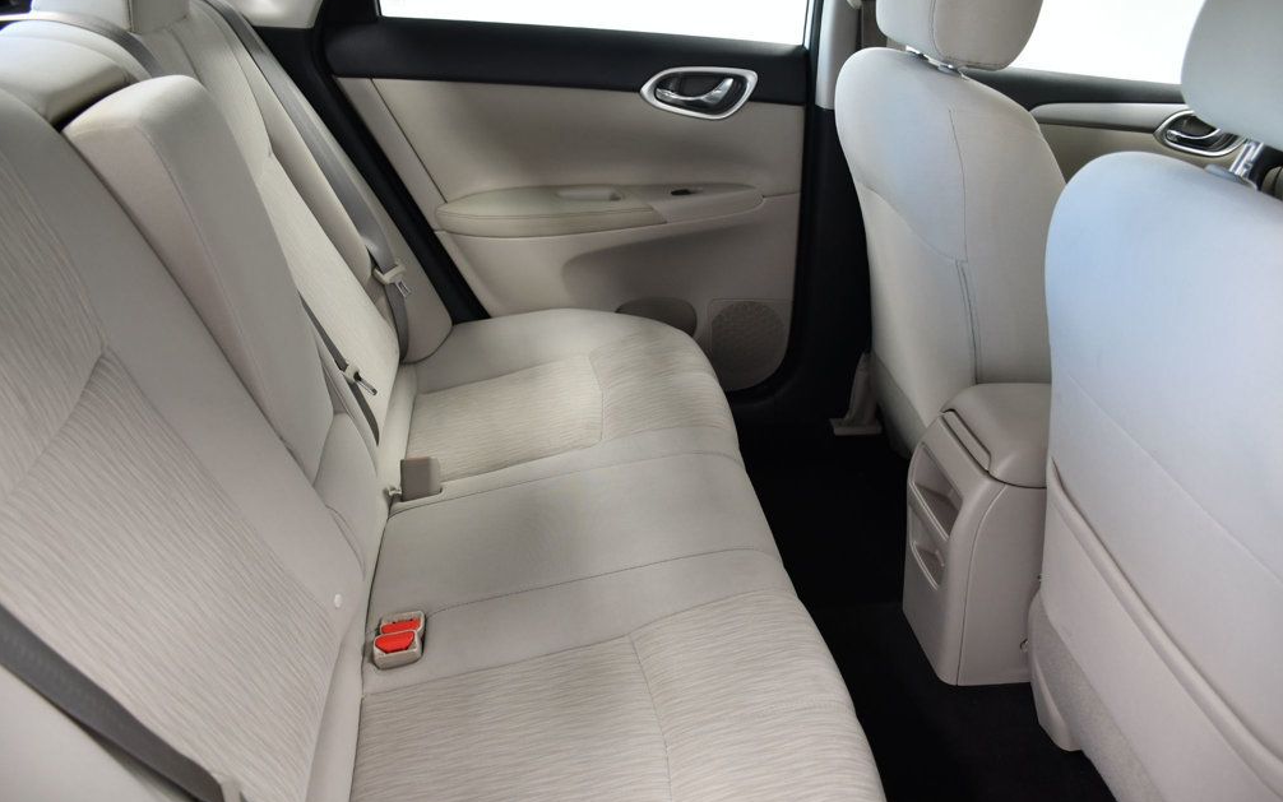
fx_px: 979
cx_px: 652
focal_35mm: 28
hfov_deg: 66.5
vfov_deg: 44.5
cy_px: 394
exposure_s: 1/60
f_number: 4
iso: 400
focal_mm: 18
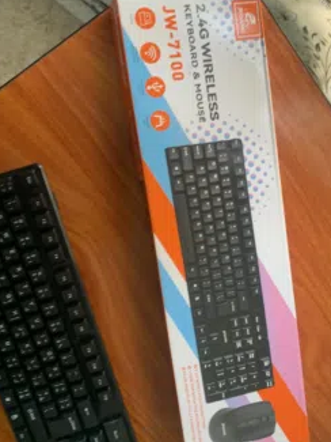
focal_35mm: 32
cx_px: 197
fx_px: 408
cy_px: 209
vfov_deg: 56.8
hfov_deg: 44.0
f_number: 1.8
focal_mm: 4.25
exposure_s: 1/75
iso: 100
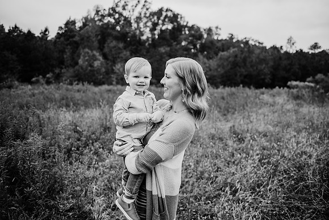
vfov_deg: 53.2
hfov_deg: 73.7
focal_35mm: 24
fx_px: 219
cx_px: 164
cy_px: 110
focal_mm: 24
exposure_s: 1/800
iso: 125
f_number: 2.2
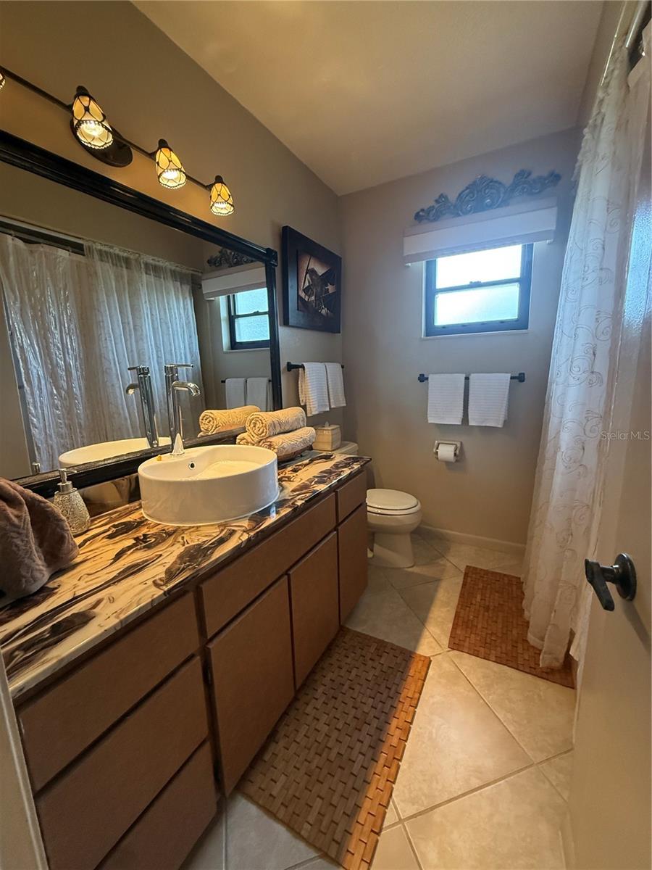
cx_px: 326
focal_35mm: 14
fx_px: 352
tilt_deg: -9.6
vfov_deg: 102.1
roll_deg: +0.9
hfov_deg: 85.7
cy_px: 435
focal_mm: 2.22
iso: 500
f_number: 2.2
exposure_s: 1/120
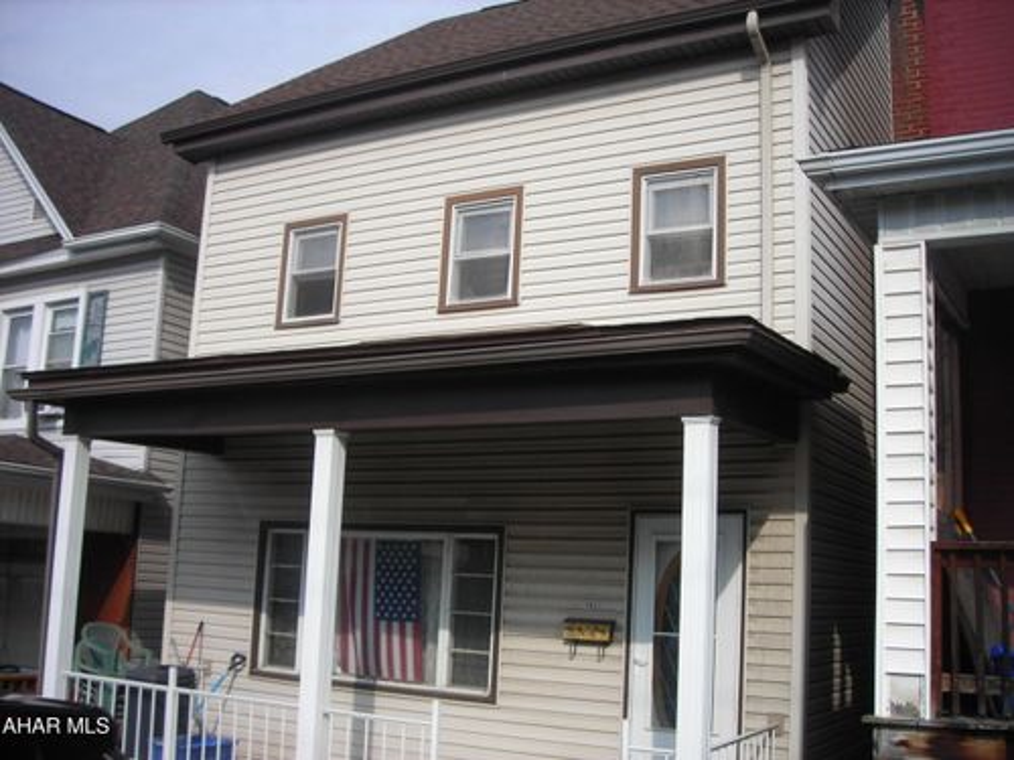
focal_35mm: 38
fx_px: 1113
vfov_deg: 37.7
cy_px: 380
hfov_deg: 49.0
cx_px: 507
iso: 50
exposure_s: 1/186
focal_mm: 6.3
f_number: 6.4
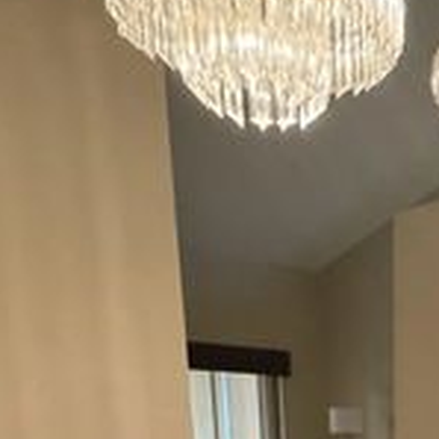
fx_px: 760
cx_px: 457
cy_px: 663
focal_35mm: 53
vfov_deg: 24.7
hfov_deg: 29.7
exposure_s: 1/40
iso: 1000
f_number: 2.2
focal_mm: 2.22
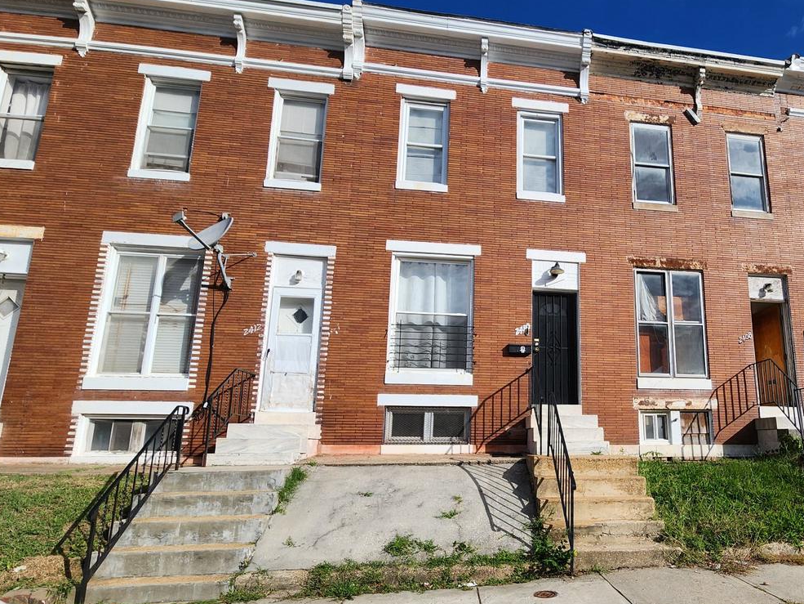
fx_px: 441
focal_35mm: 19
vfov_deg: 68.1
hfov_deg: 82.1
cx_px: 529
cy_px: 358
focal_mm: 2.2
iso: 50
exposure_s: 1/3134
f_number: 2.2
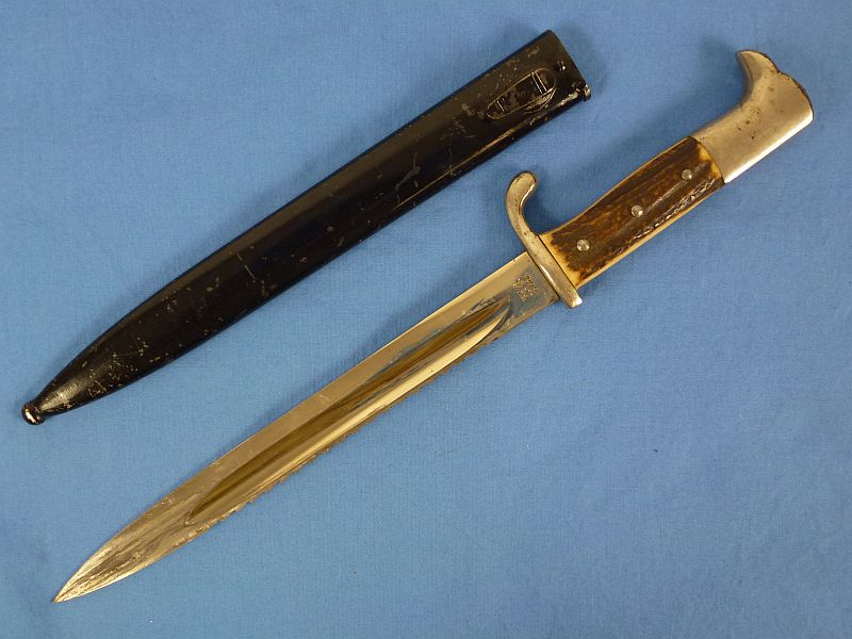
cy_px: 320
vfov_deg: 42.9
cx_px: 426
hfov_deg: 55.4
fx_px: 812
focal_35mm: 33
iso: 200
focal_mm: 5.9
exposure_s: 1/60
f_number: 3.6
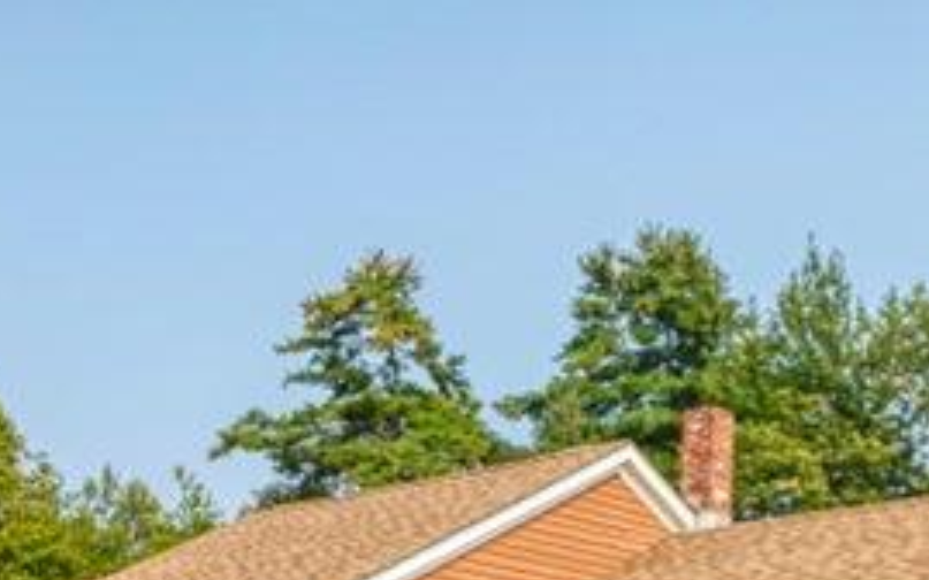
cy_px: 798
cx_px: 499
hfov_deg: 34.0
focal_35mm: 60
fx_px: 1519
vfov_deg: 19.6
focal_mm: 15
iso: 100
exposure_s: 1/800
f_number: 4
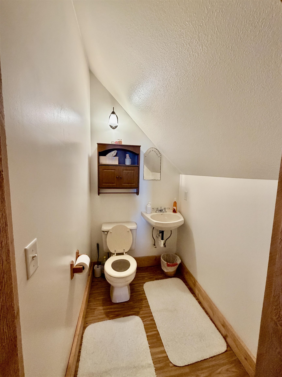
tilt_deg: -6.5
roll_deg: -2.2
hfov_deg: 85.7
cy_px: 188
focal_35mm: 14
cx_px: 141
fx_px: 152
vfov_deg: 102.1
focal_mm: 2.22
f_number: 2.2
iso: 320
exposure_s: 1/120
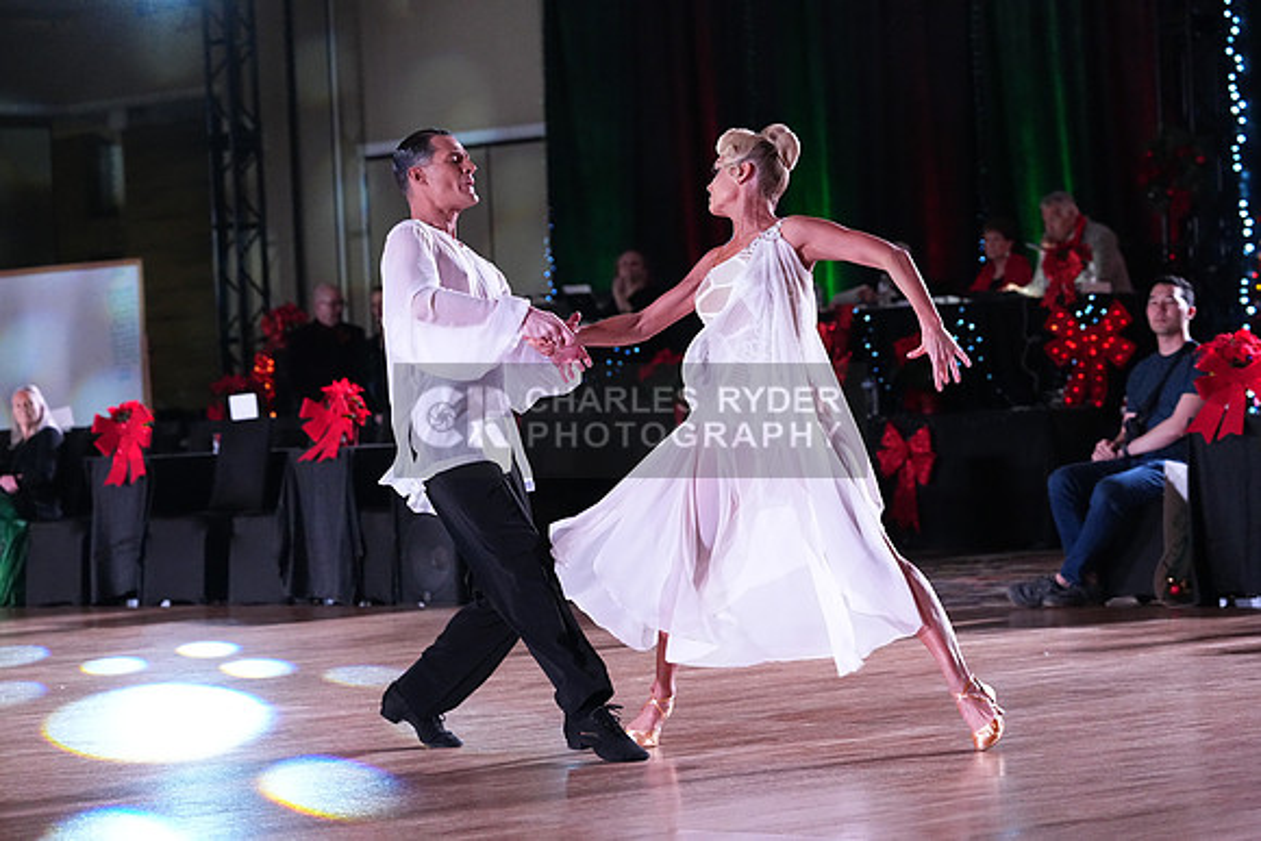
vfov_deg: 11.0
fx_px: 4379
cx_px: 630
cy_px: 420
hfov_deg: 16.4
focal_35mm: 125
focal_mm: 125
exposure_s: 1/400
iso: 8000
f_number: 5
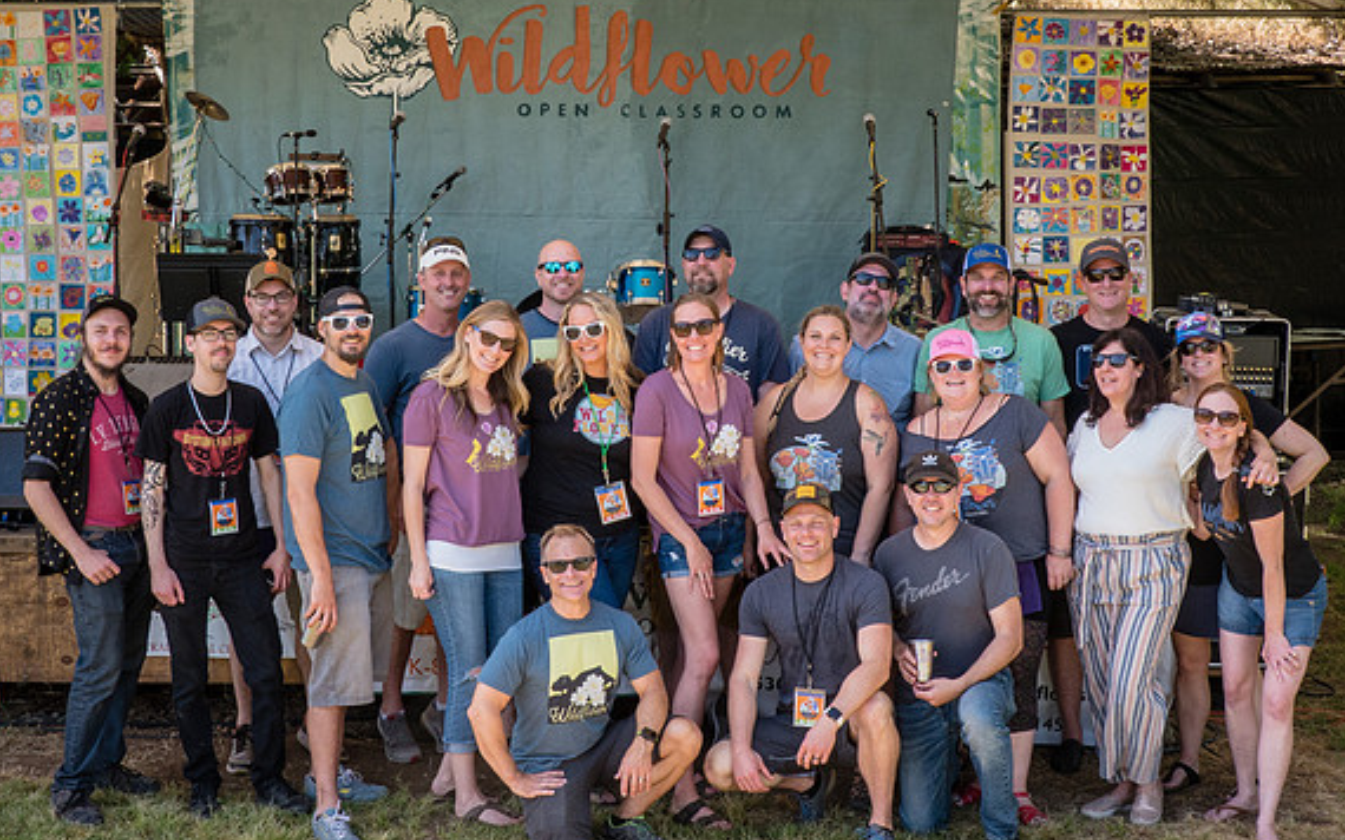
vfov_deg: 21.9
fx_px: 2162
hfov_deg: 34.6
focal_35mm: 59
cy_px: 308
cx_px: 662
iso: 200
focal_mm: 15.28
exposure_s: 1/50
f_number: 9
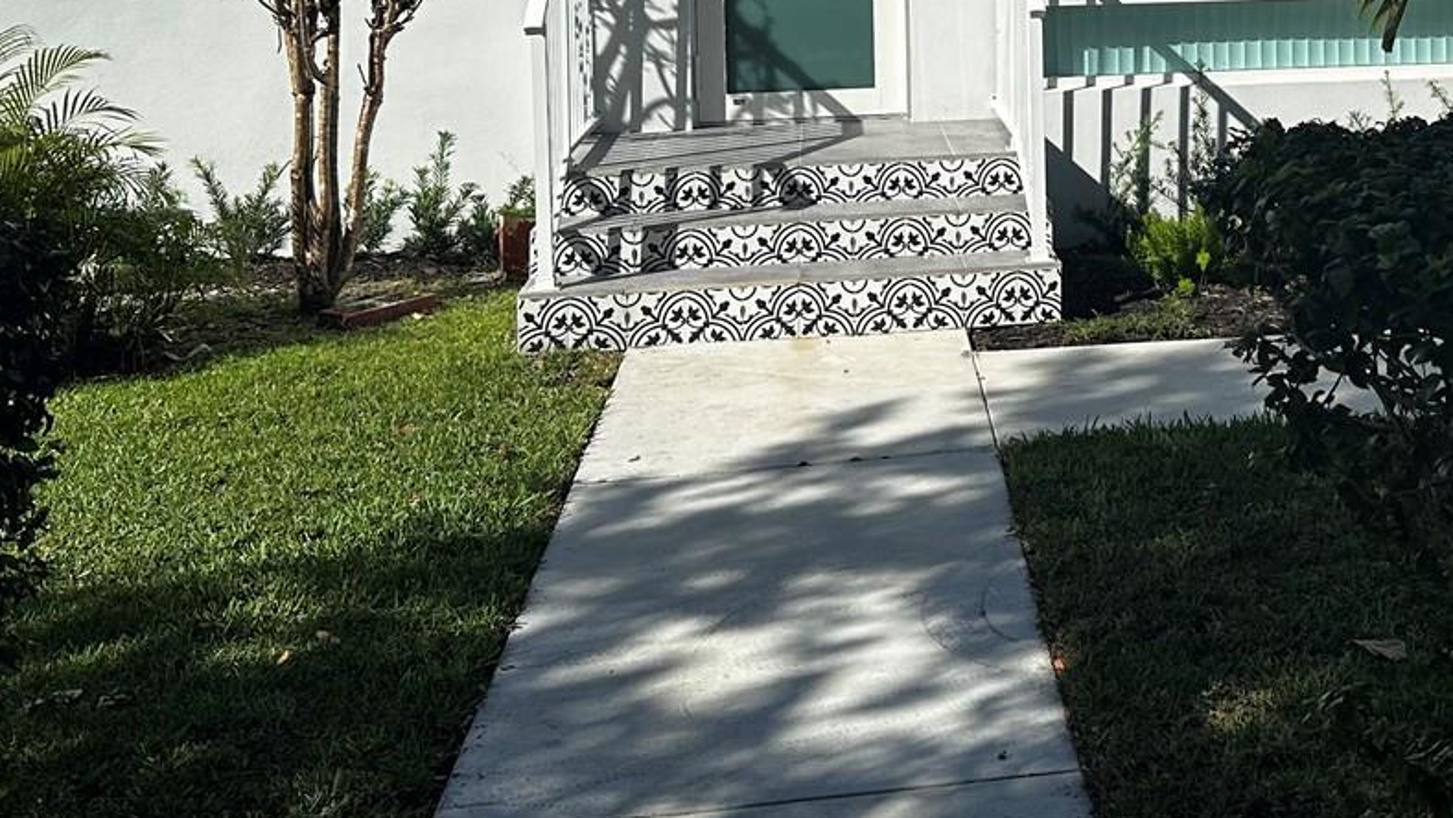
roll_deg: +0.6
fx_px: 2042
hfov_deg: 37.5
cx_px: 1195
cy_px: -72
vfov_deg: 21.5
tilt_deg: +0.0
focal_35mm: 53
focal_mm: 6.86
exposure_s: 1/6211
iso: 80
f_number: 1.78
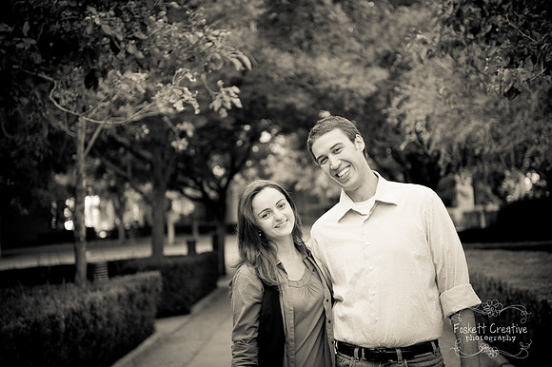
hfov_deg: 28.9
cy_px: 184
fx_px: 1073
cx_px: 276
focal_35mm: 70
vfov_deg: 19.4
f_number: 2.8
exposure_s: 1/200
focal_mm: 70
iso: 800
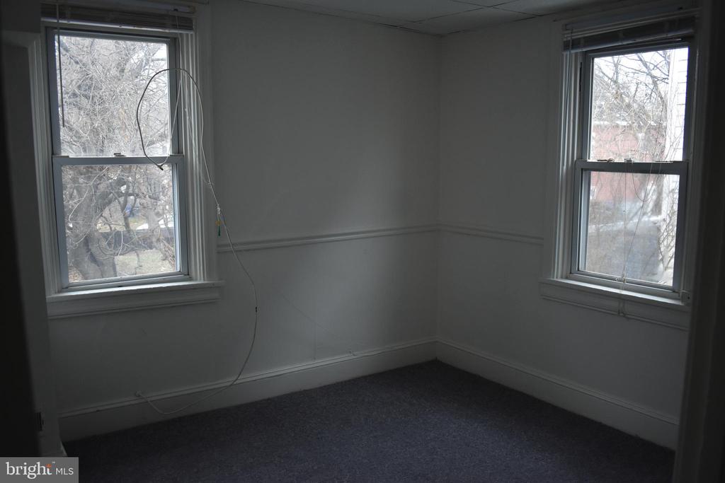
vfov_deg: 43.6
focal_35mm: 30
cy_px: 242
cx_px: 362
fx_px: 604
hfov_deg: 61.9
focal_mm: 20
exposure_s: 1/160
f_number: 3.8
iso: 800
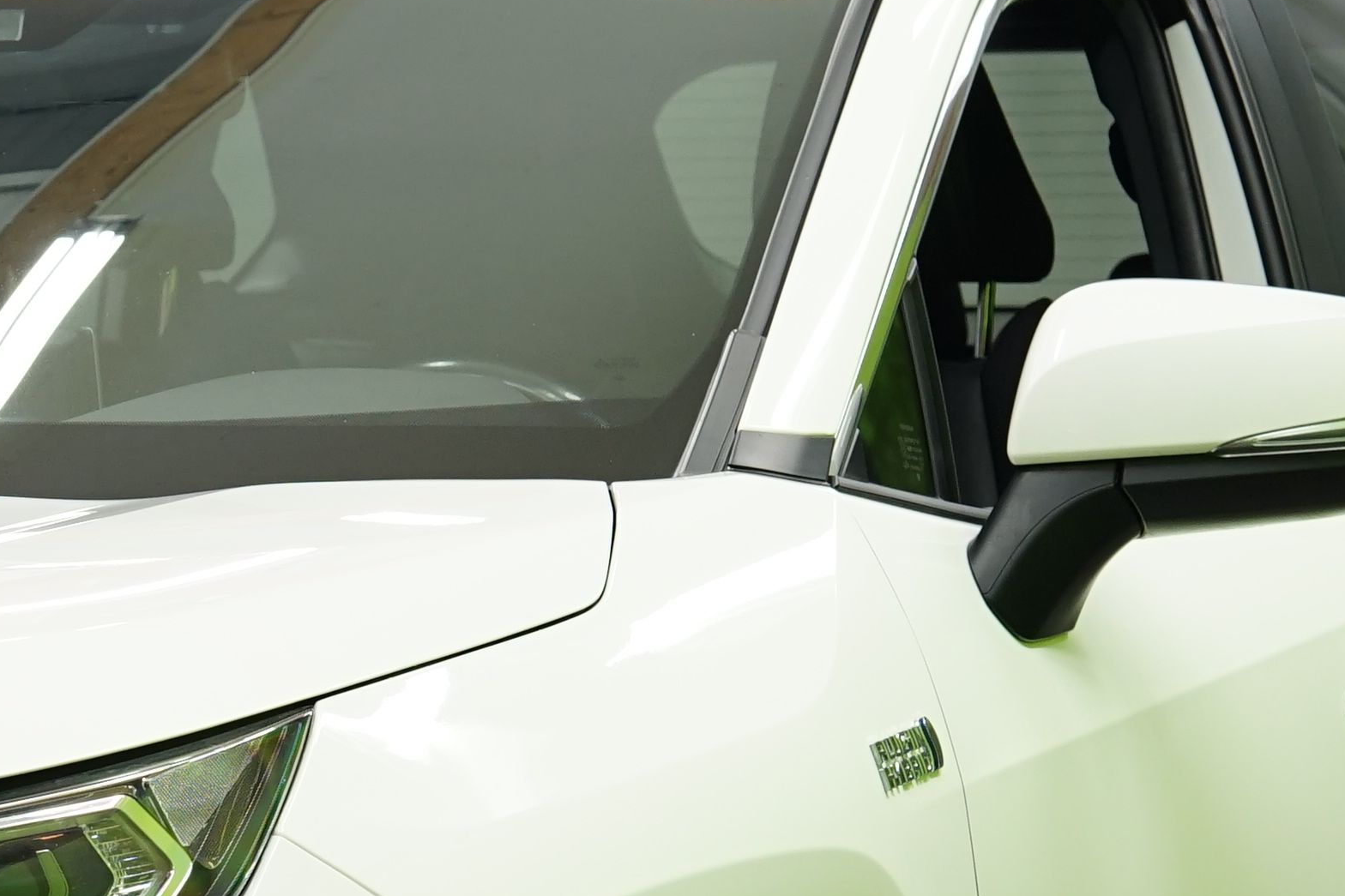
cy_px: 934
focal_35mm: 222
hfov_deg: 9.2
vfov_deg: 6.2
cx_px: -126
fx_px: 8293
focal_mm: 58
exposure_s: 1/20
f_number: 5.6
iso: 500
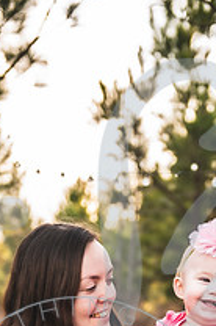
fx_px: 939
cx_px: 150
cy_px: 323
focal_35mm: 104
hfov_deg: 13.1
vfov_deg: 19.1
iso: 100
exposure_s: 1/125
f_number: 2.8
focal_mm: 48
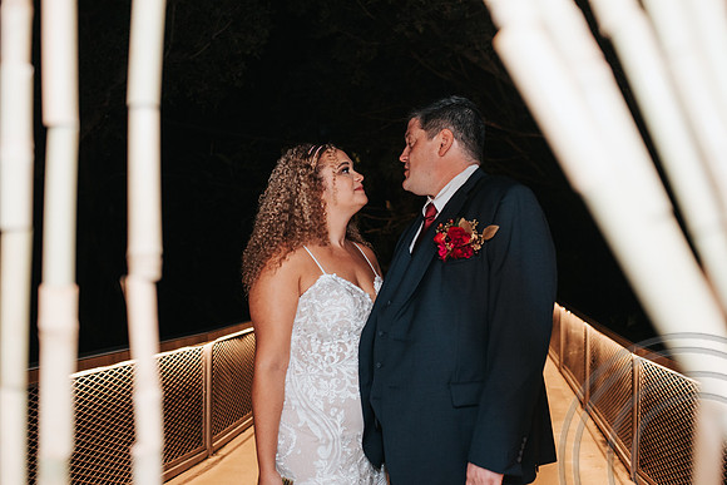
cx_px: 364
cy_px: 242
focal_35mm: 35
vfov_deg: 37.9
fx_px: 707
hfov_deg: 54.4
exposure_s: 1/200
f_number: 2.8
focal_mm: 35
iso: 1000
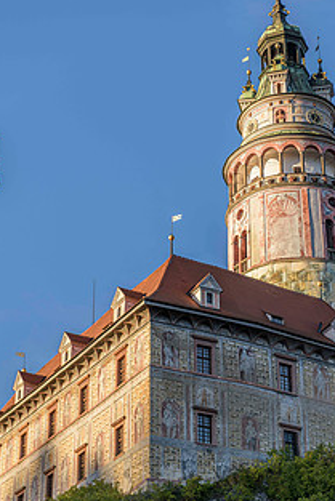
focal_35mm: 89
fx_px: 1241
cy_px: 272
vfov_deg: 22.9
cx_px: 207
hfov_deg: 15.4
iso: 64
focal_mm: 62
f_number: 5
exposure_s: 1/200
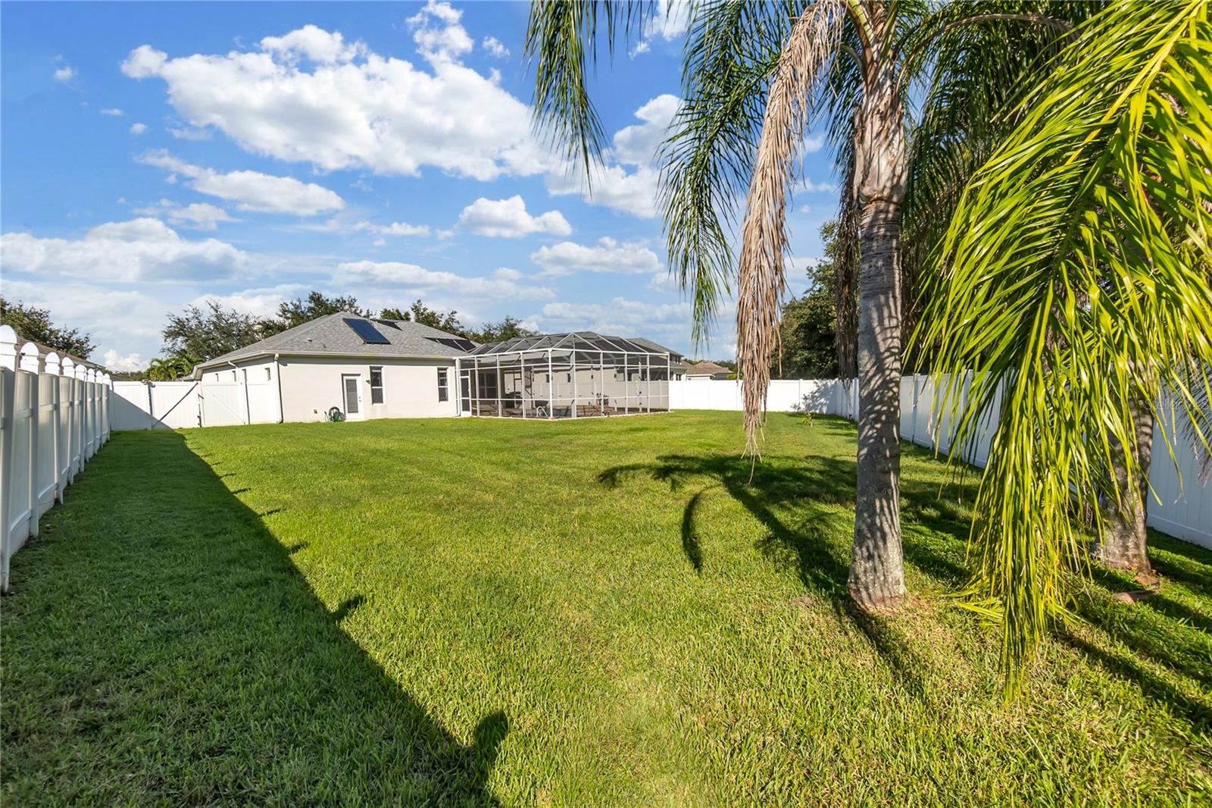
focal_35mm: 15
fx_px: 505
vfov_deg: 77.3
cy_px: 404
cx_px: 606
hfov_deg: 100.4
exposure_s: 1/250
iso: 100
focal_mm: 10
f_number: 8
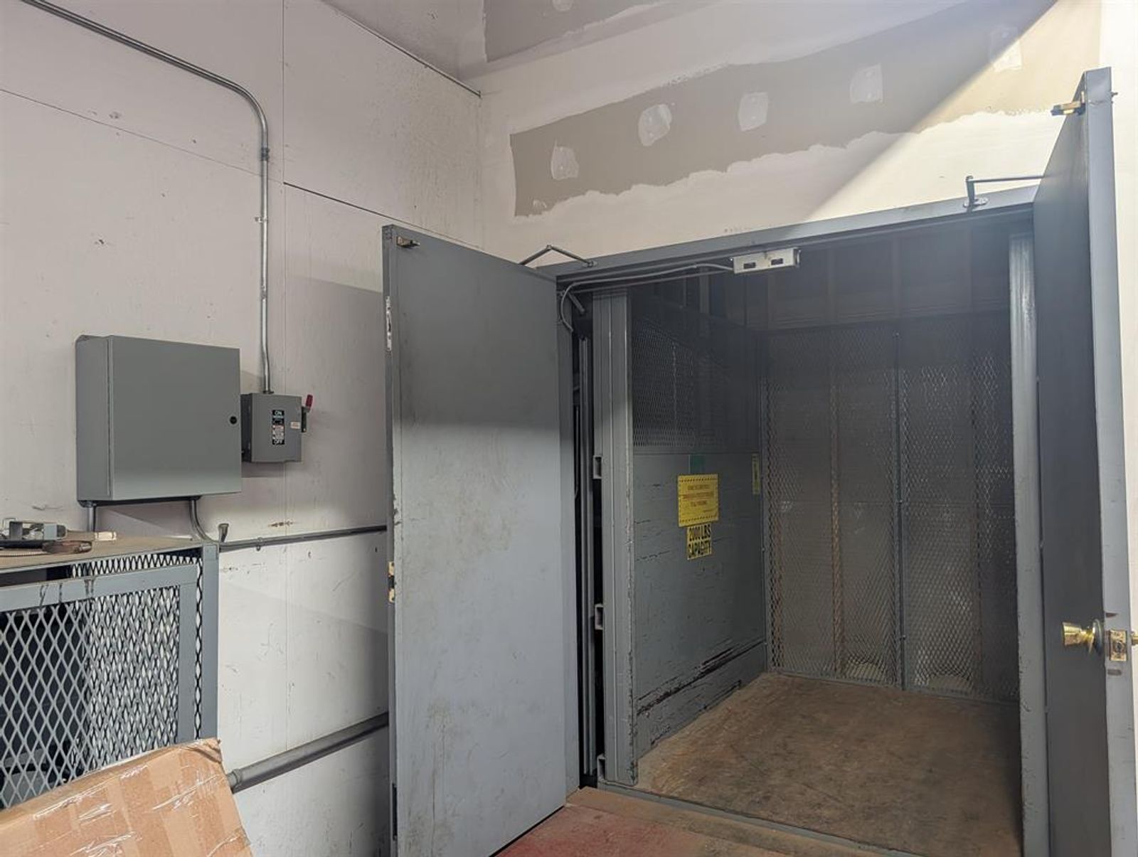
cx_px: 569
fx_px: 790
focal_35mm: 24
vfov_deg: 56.9
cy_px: 428
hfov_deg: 71.5
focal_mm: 6.9
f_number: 1.68
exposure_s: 1/40
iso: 126
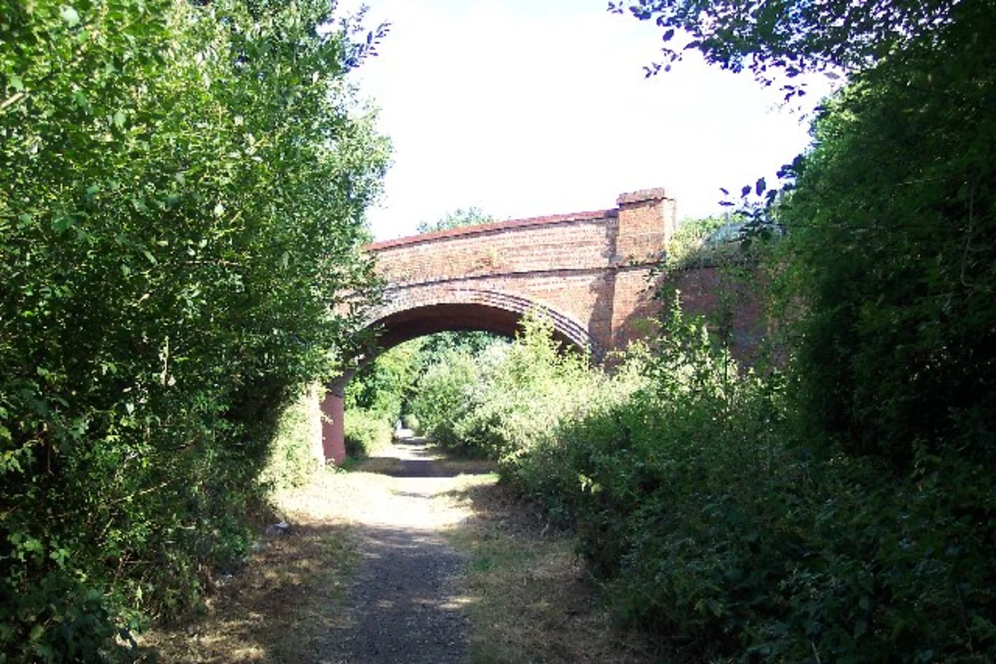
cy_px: 332
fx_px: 1051
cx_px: 498
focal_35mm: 38
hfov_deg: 50.7
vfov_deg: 35.1
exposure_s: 1/350
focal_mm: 8
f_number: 2.8
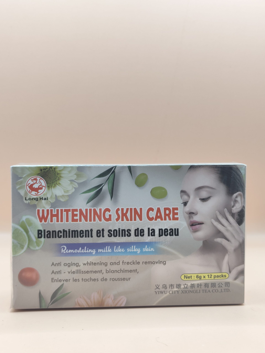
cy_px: 176
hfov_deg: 29.1
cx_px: 132
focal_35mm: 50
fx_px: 510
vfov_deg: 38.2
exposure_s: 1/100
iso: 211
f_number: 1.88
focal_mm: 5.56
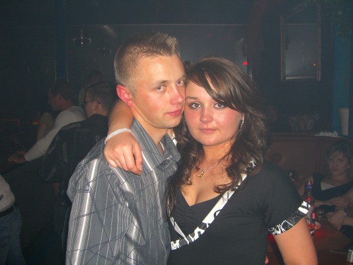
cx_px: 176
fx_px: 388
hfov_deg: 49.0
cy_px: 132
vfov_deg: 37.7
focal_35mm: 38
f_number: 2.8
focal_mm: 7.9
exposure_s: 1/60
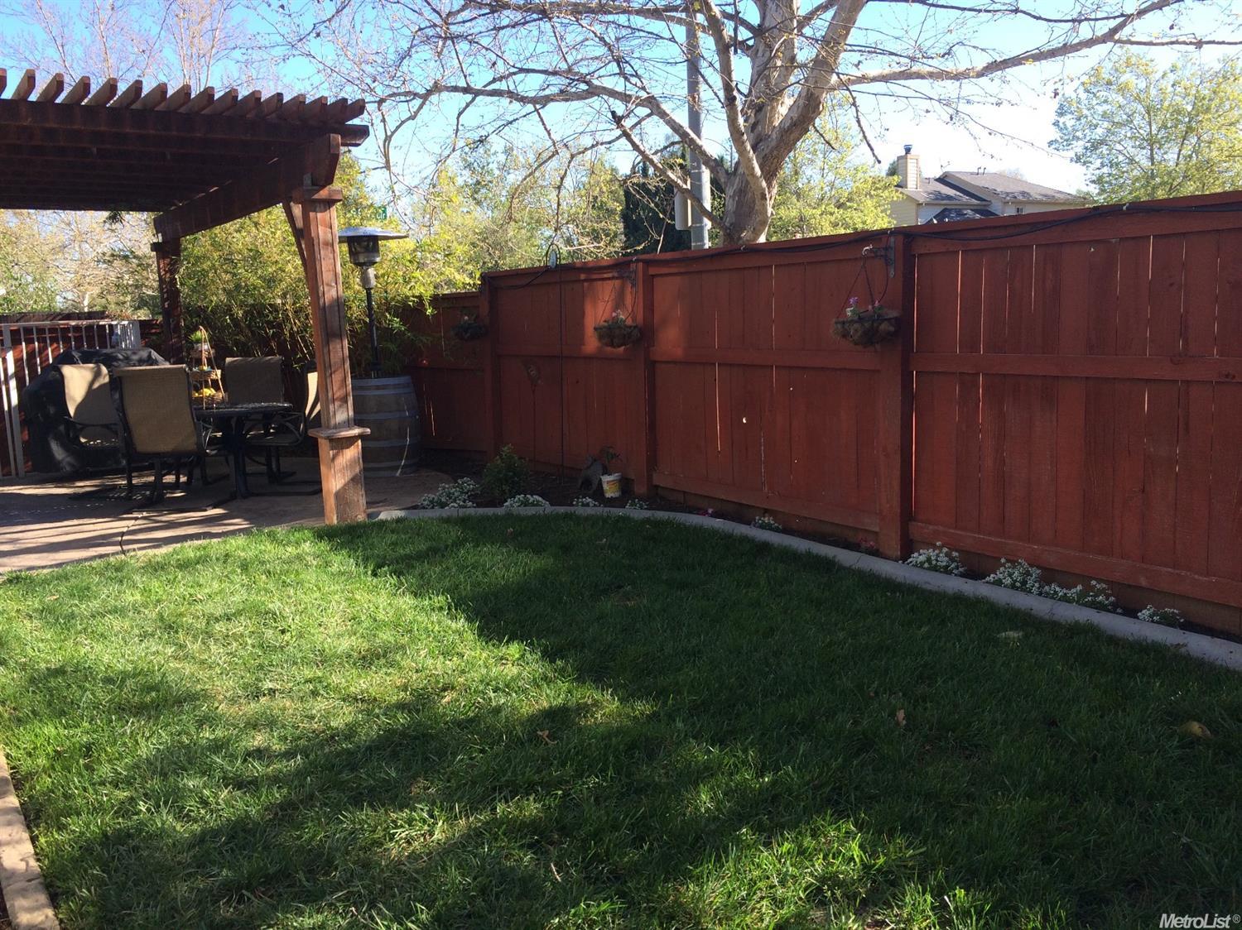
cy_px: 465
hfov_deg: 61.7
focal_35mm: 29
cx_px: 621
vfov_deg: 48.2
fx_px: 1040
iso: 32
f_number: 2.2
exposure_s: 1/540
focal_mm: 4.15
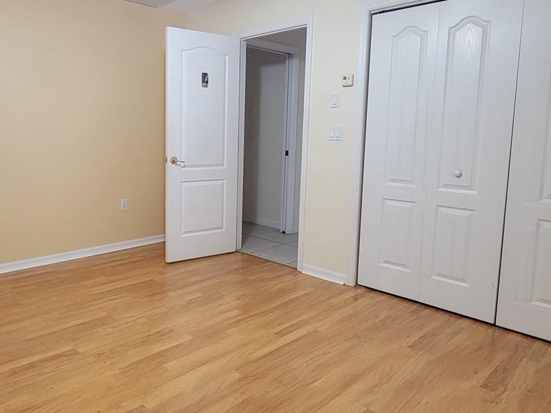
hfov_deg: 68.0
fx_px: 398
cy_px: 181
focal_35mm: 25
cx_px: 197
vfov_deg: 54.7
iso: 400
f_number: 2.2
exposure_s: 1/60
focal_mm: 2.2
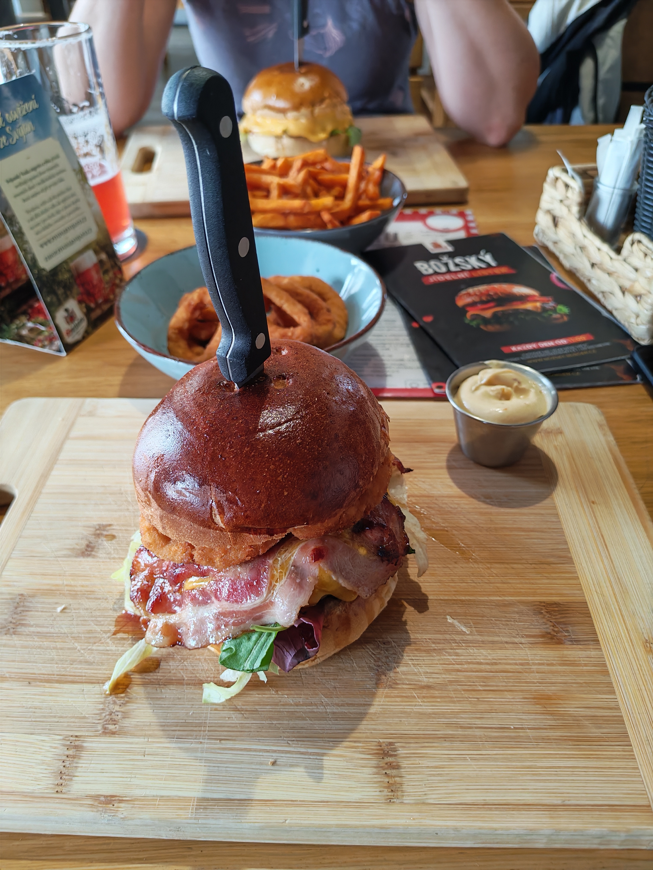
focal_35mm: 27
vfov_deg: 65.3
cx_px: 326
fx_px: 679
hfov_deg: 51.4
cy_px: 435
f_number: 1.9
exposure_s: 1/50
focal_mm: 6.12
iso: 1600
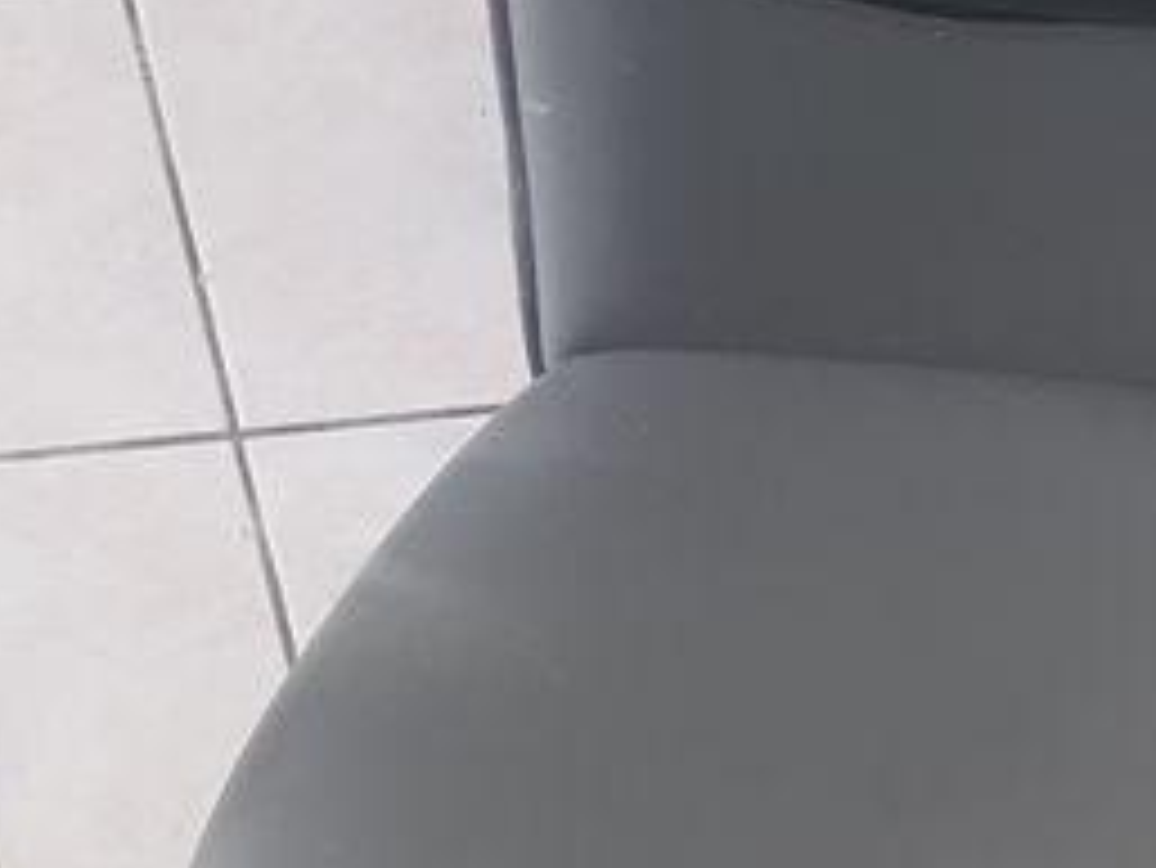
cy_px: 1156
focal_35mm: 101
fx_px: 3374
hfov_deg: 18.8
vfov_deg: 14.0
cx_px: 1205
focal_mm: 4.2
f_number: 1.7
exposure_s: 1/15
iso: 200
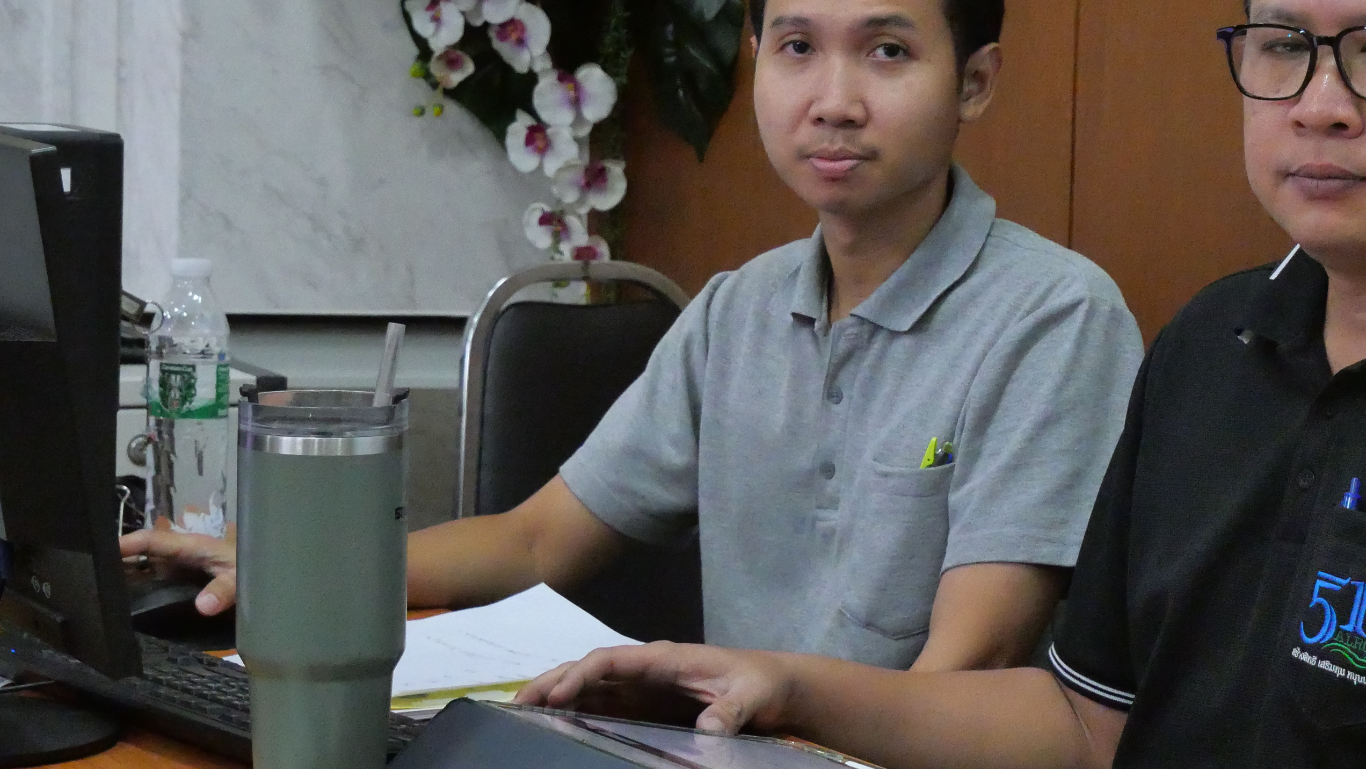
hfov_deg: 20.5
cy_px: 358
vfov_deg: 11.6
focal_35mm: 104
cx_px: 901
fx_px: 3767
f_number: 5.6
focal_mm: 33
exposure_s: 1/125
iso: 6400
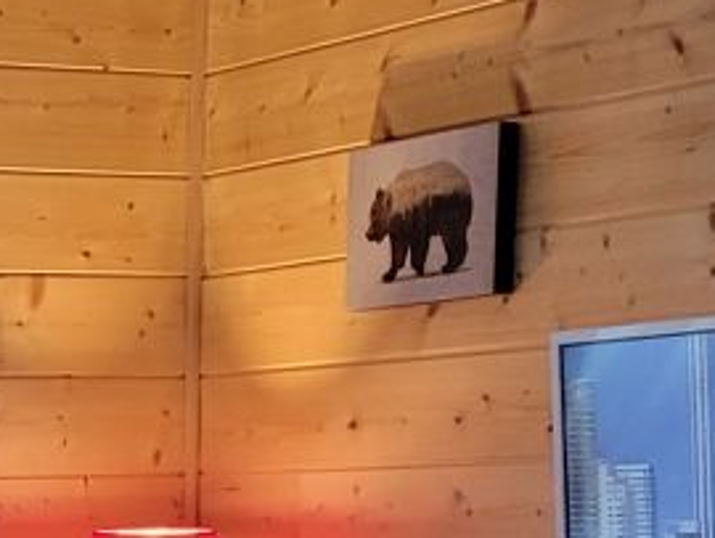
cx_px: -310
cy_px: 1089
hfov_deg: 12.3
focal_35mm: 154
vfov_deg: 9.1
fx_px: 3184
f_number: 1.8
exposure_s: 1/50
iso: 200
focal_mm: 5.4
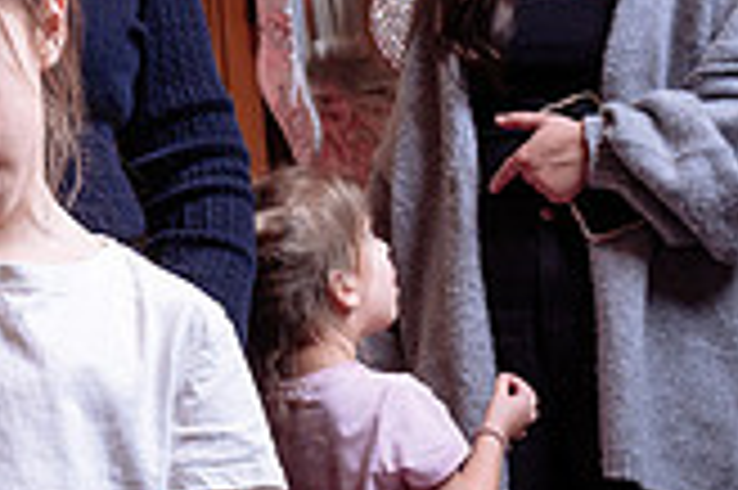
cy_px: 80
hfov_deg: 21.1
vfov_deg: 14.1
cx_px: 205
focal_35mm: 96
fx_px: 1966
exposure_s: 1/200
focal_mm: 24
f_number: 4.5
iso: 500
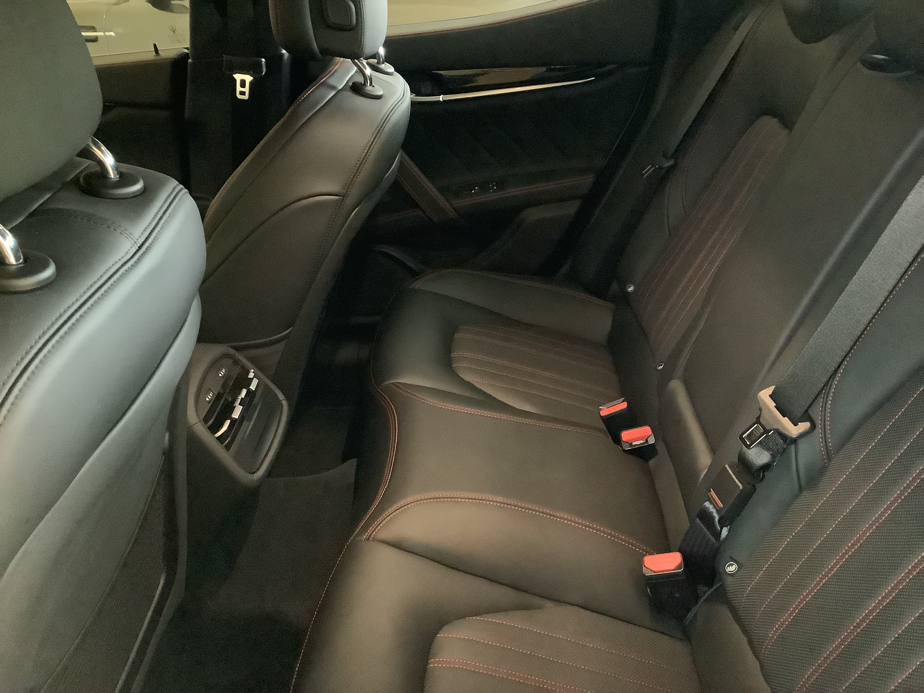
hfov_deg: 58.4
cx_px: 462
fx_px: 827
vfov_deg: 45.4
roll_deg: +3.4
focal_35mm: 31
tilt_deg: -29.8
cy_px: 346
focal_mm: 3.3
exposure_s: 1/15
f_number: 2.4
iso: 800
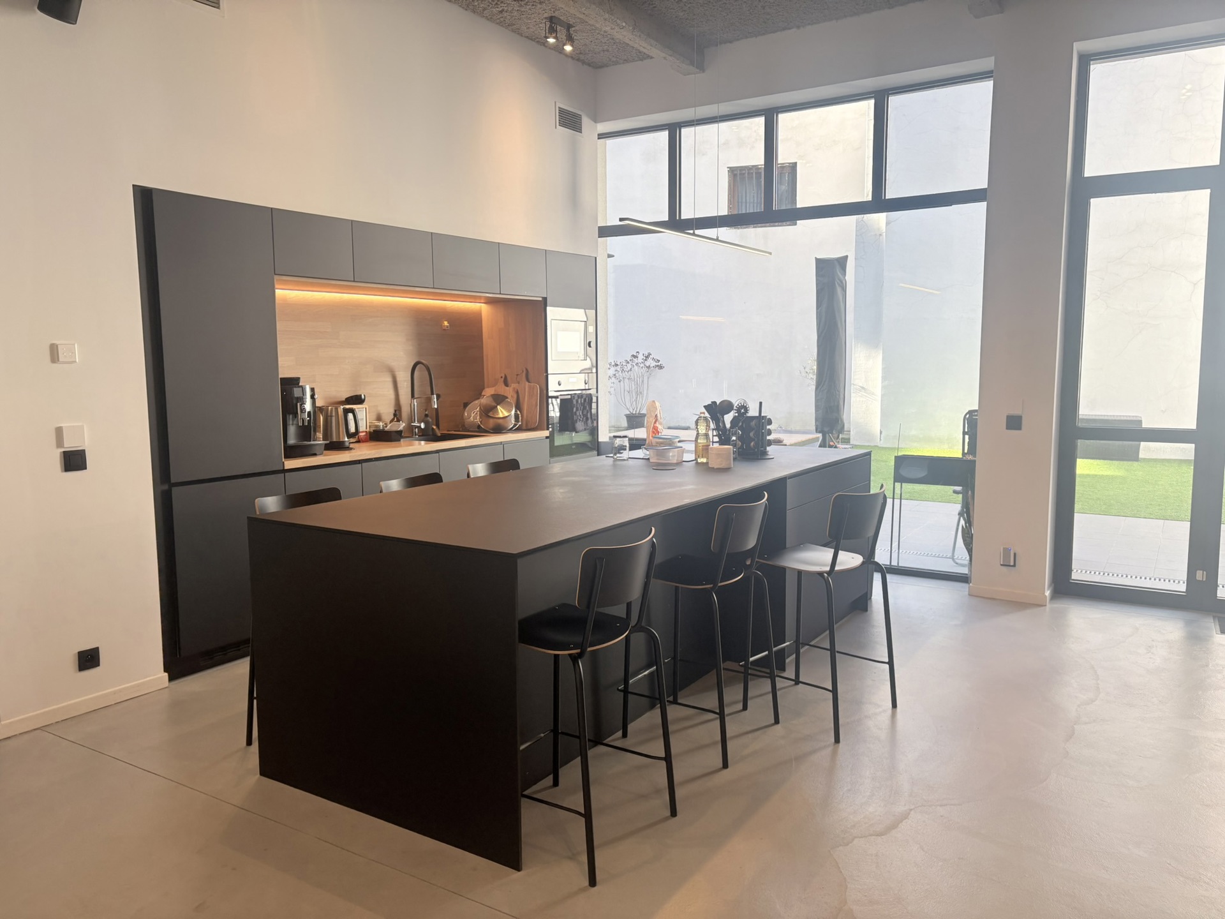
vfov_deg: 53.1
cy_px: 460
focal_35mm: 26
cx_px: 612
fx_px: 920
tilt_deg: -6.1
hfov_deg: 67.3
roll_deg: +0.6
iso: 40
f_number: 1.6
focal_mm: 5.96
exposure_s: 1/121
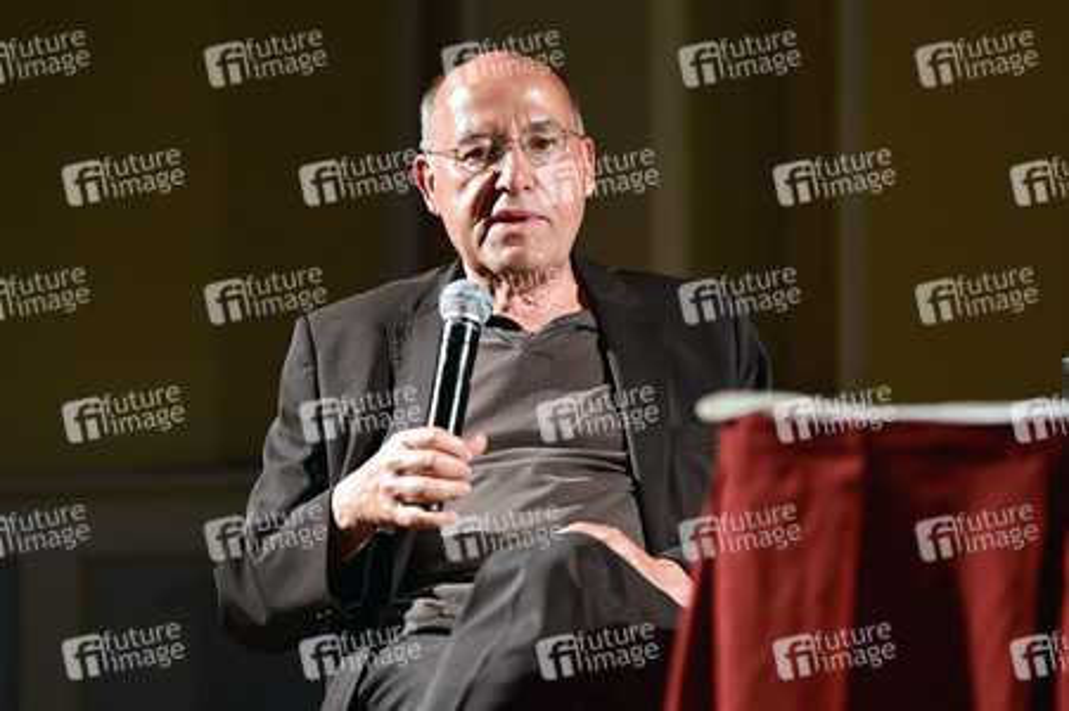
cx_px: 534
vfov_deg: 11.8
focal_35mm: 116
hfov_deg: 17.7
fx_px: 3442
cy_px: 356
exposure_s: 1/320
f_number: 2.8
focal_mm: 116
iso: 6400
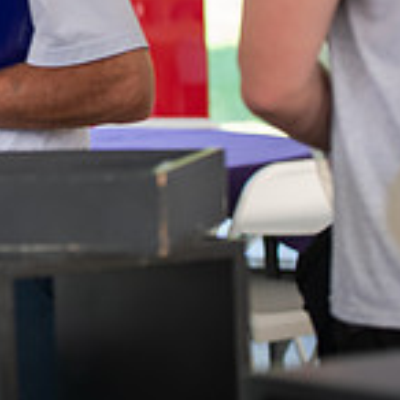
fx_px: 3752
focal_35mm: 287
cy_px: -73
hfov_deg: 6.0
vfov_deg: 6.1
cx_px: -353
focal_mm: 85
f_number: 3.2
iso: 320
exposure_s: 1/200
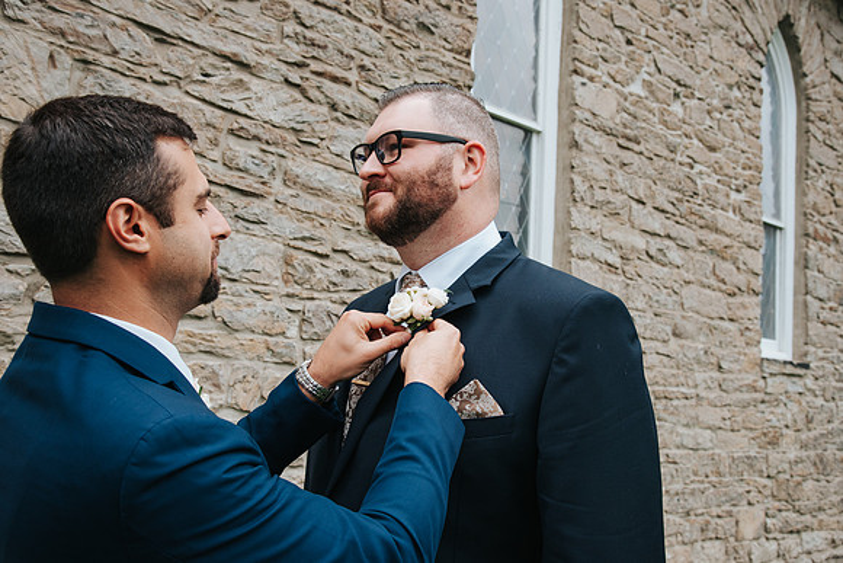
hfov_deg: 50.7
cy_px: 282
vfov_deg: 35.1
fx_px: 890
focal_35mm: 38
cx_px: 422
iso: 400
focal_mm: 38
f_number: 7.1
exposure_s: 1/200
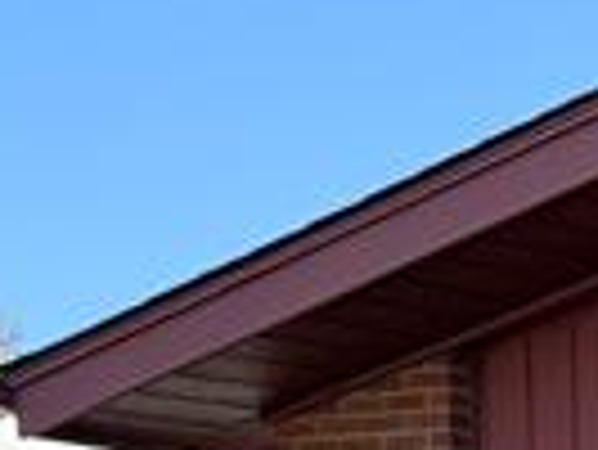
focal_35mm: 185
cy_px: 1156
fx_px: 3199
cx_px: 2041
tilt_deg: -3.2
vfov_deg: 7.4
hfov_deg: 8.3
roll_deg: -0.8
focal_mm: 6.76
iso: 100
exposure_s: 1/2299
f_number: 1.78
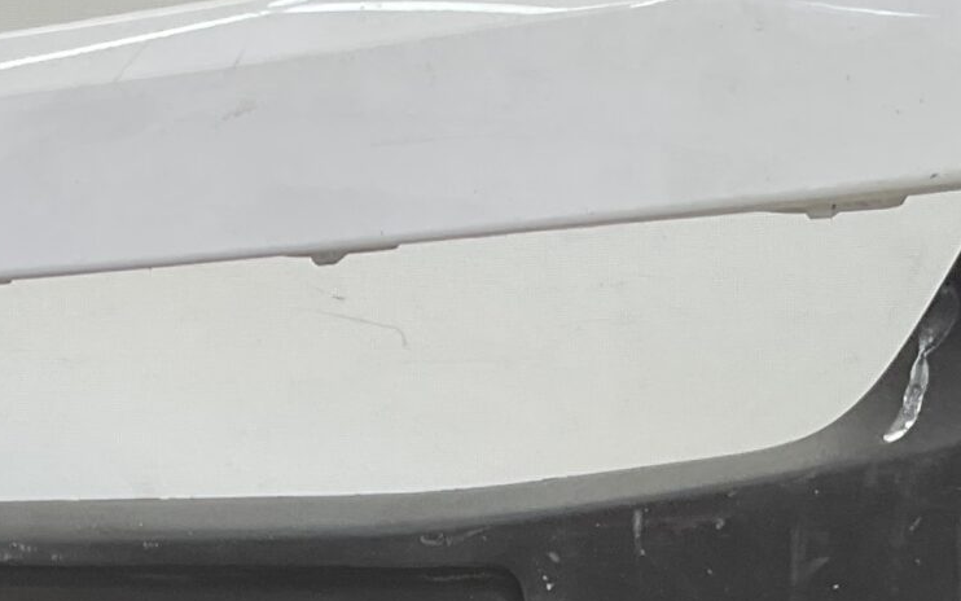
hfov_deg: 19.6
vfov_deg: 11.7
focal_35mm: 106
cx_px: 381
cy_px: 961
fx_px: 2777
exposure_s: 1/101
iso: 16
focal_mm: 3
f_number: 1.8
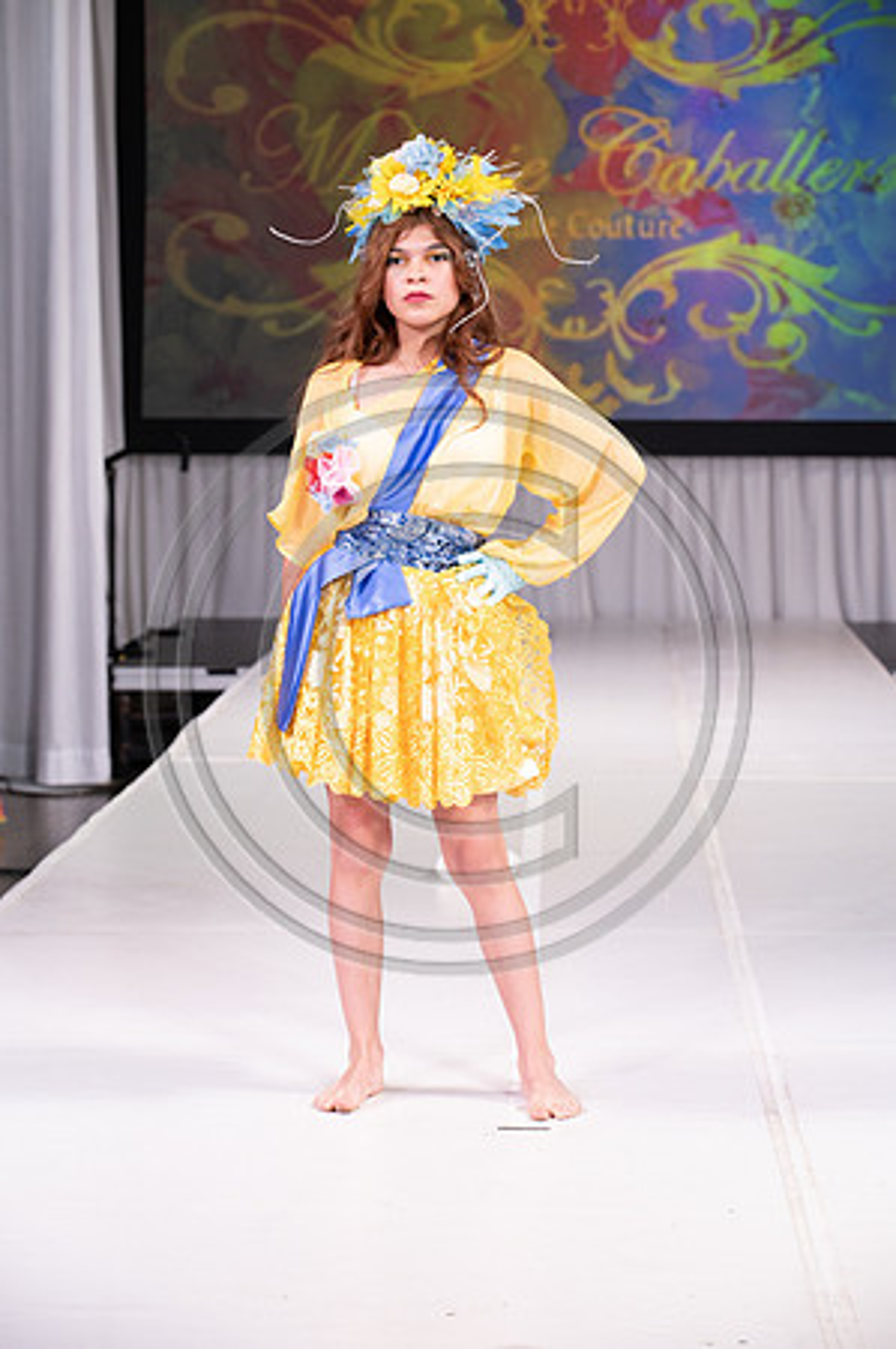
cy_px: 674
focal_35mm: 92
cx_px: 448
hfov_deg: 14.8
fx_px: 3442
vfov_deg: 22.2
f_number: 5.6
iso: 2000
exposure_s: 1/400
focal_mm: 92
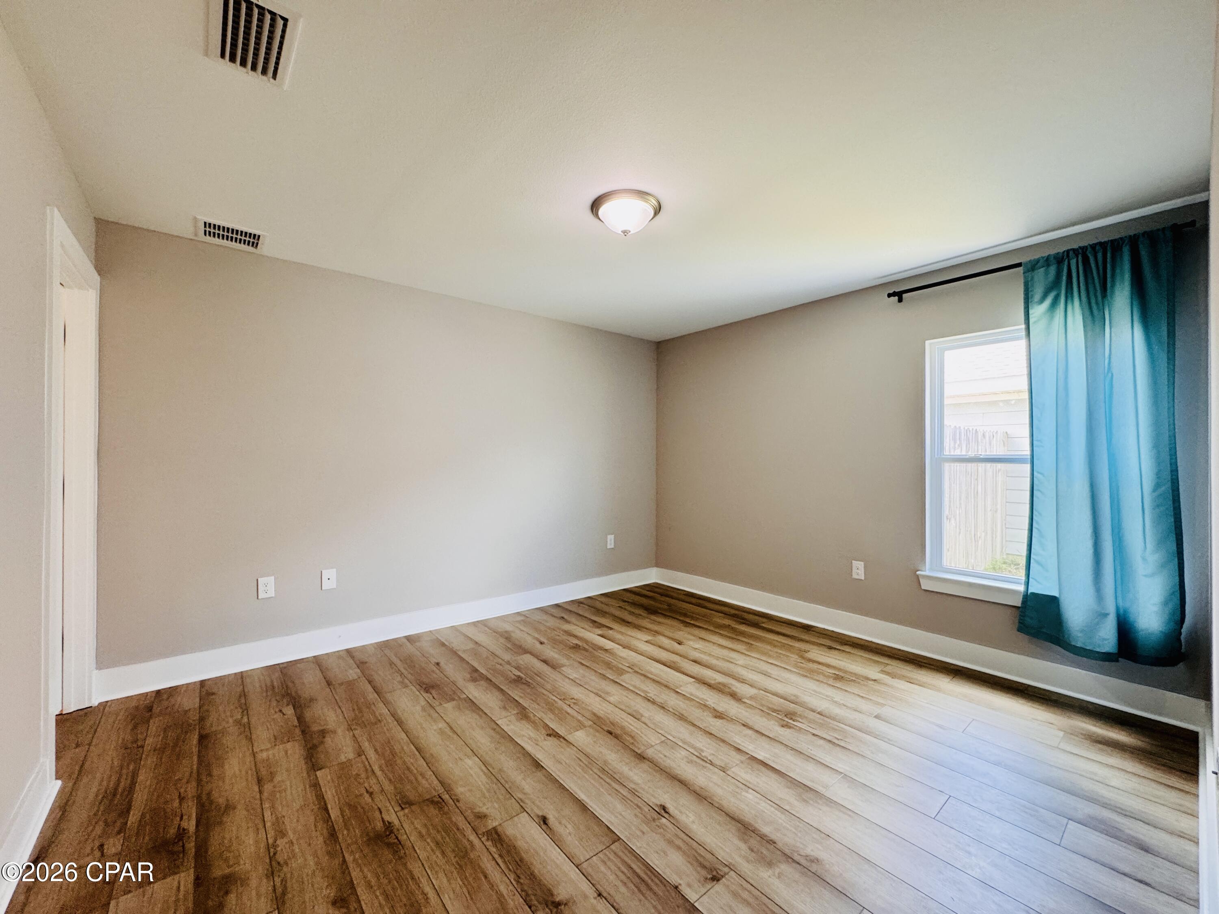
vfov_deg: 85.7
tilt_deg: +0.1
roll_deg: -0.3
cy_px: 457
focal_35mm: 14
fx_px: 493
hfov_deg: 102.1
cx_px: 610
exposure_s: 1/60
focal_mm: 2.22
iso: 200
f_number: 2.2
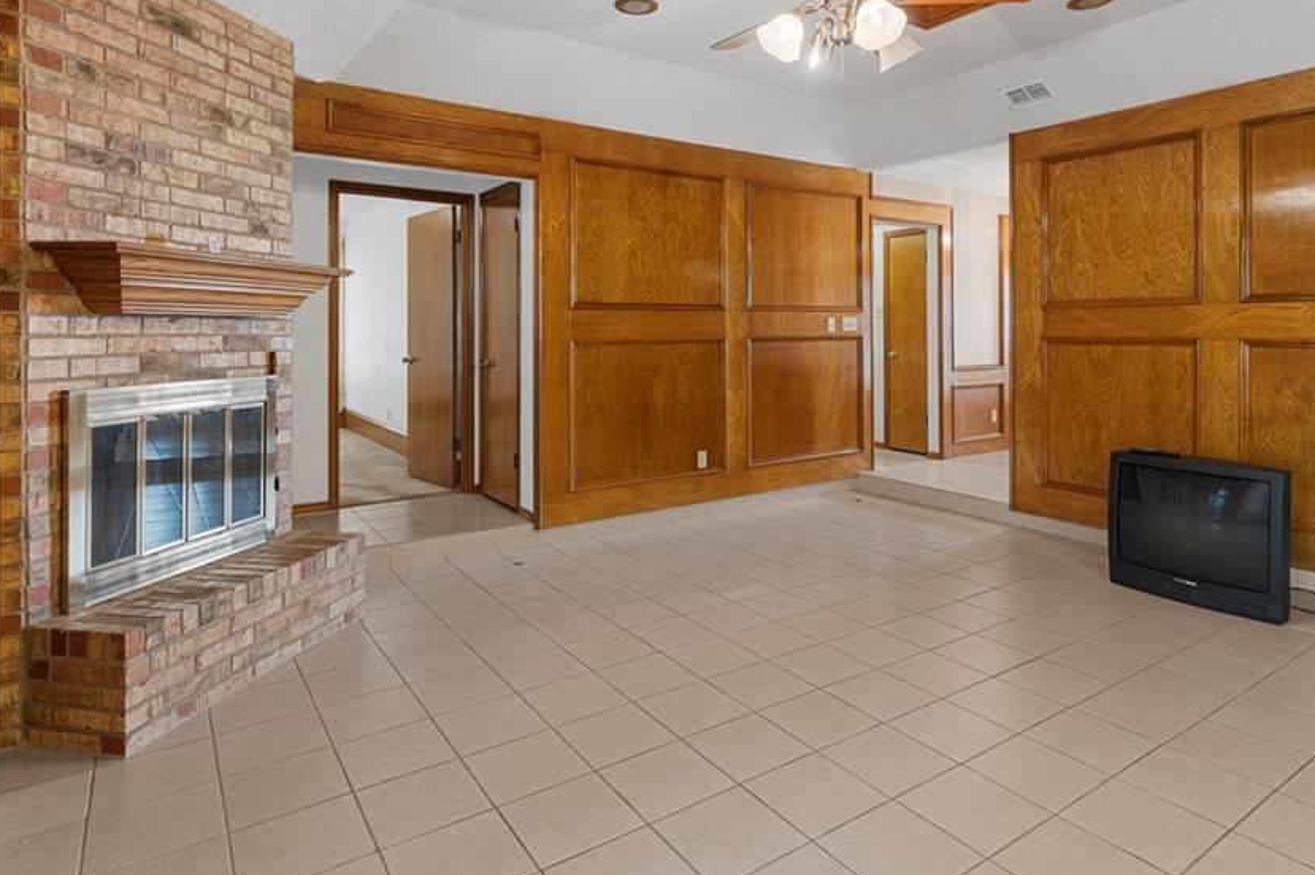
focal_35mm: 21
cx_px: 717
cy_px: 360
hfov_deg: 81.0
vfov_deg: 59.1
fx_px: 767
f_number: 5
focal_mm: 17
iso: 1000
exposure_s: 1/2.5
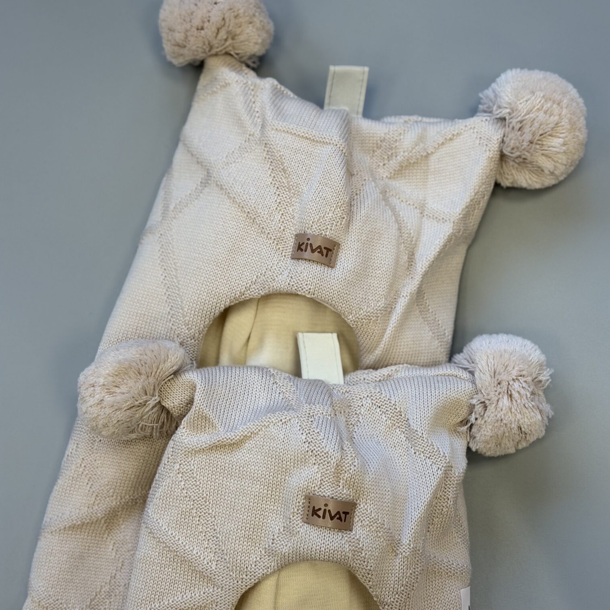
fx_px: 1136
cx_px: 305
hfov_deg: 30.0
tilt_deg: -81.1
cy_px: 352
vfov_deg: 30.0
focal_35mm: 57
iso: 50
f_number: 1.78
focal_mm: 6.76
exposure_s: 1/121
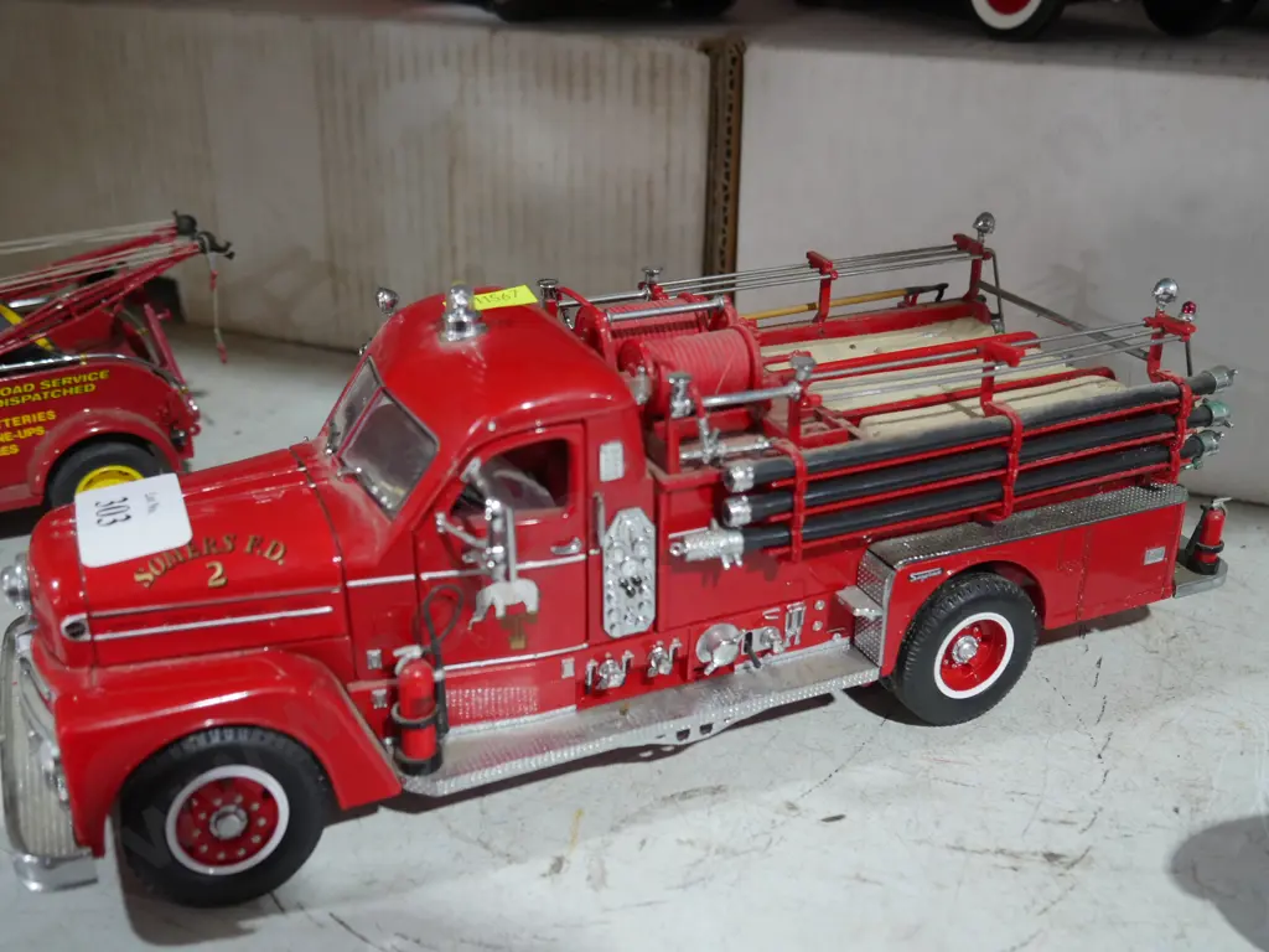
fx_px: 1393
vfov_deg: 37.7
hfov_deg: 49.0
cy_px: 476
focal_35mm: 38
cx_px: 634
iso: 1000
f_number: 4.1
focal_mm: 19
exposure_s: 1/60
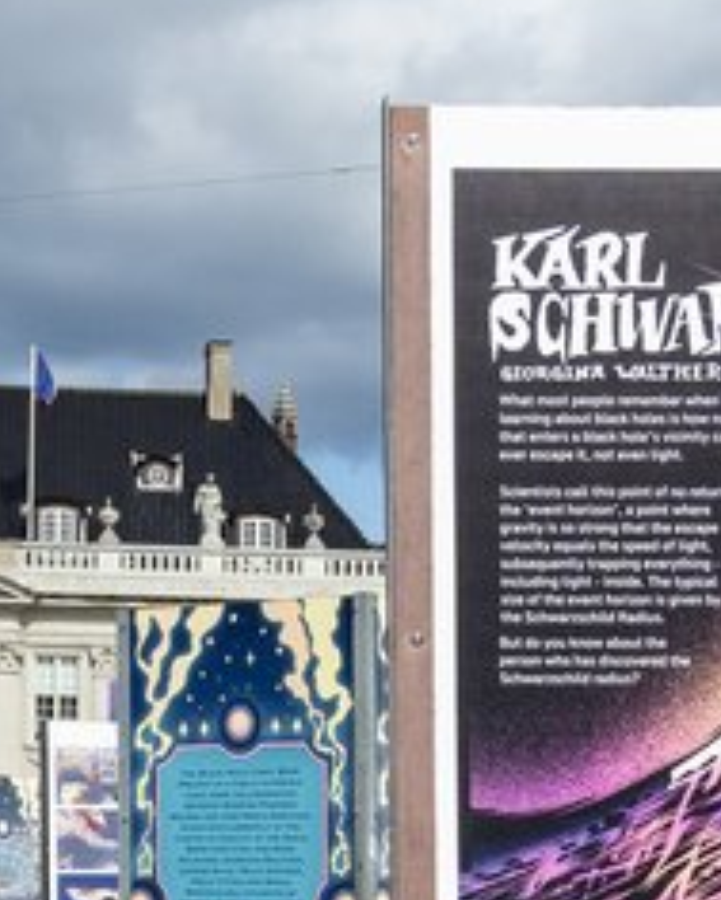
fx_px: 2906
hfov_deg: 14.1
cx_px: 237
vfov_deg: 17.3
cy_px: 816
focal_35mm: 109
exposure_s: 1/1600
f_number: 3.2
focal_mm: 7
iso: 80
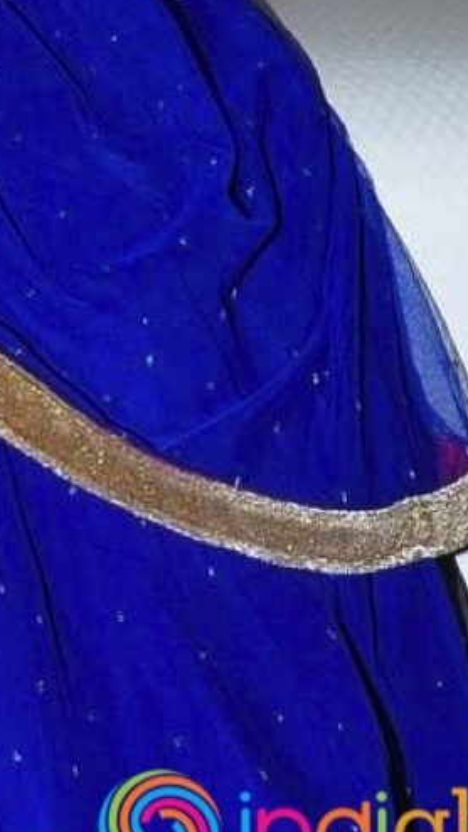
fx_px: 4389
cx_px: -332
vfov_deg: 10.6
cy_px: -168
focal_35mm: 199
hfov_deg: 6.0
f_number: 13
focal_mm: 32
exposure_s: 1/125
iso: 400
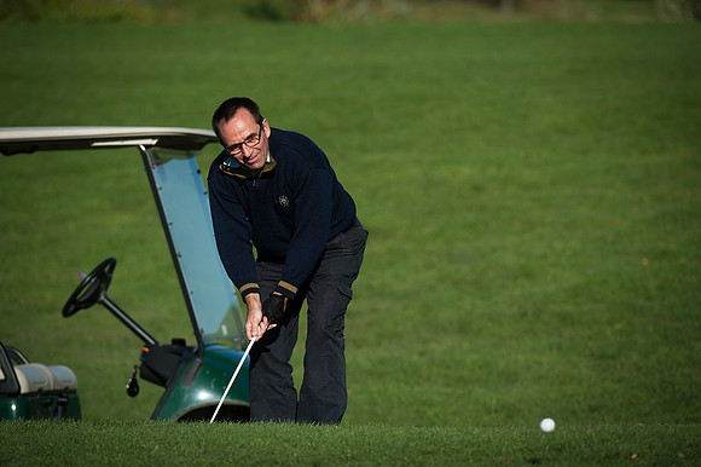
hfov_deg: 6.9
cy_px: 234
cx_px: 350
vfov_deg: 4.6
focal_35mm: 300
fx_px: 5838
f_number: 6.3
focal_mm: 300
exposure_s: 1/3200
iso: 400
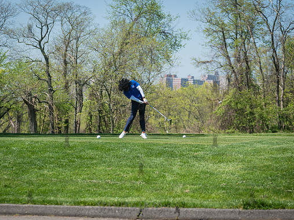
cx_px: 141
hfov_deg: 16.1
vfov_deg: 12.1
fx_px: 1036
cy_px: 110
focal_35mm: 122
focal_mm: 112
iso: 100
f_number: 3.5
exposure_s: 1/1000
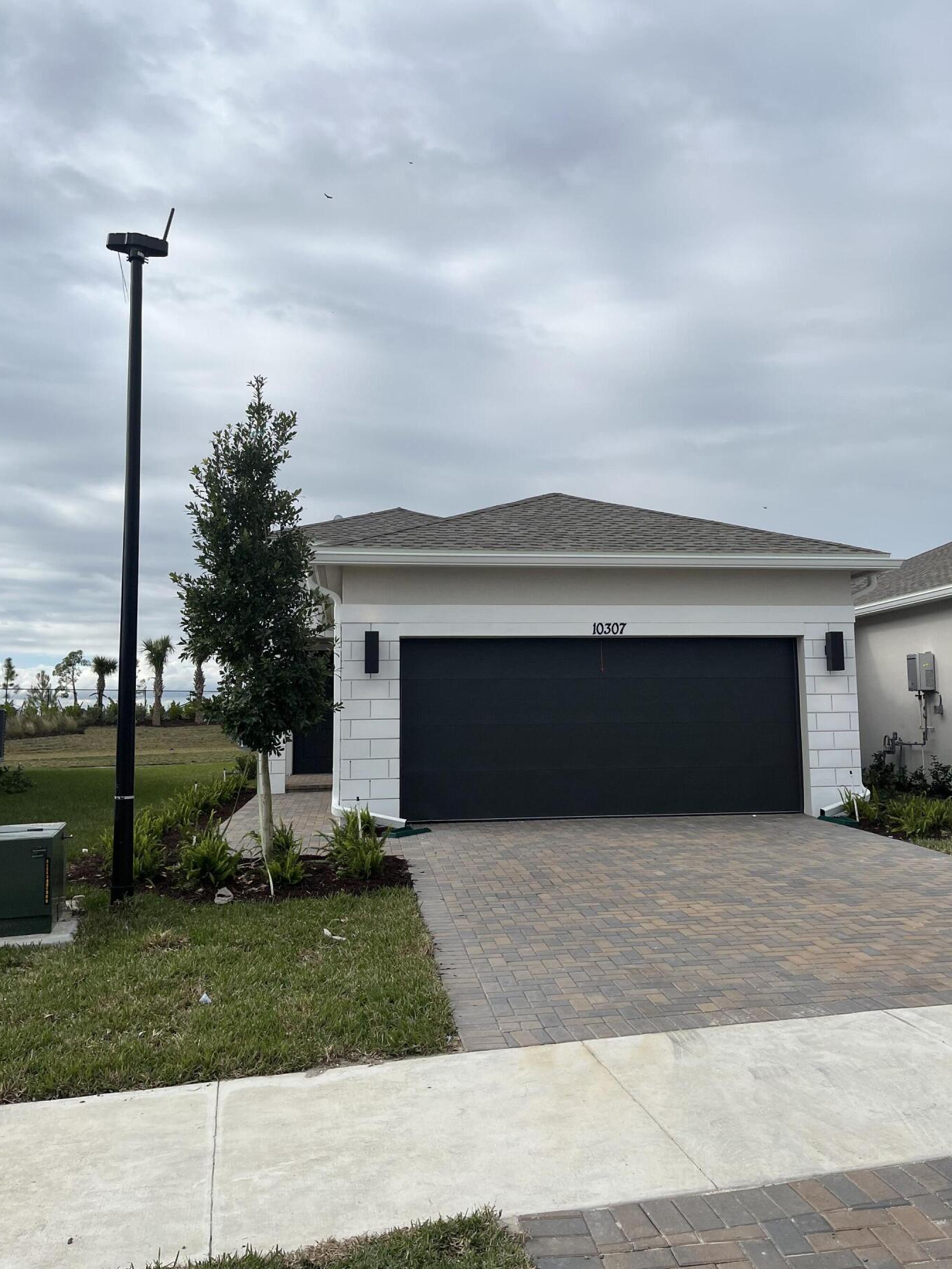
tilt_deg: +7.5
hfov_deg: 48.1
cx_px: 528
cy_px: 618
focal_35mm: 29
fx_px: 1063
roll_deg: +1.0
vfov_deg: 61.6
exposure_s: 1/5319
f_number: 1.6
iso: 50
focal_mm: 5.1
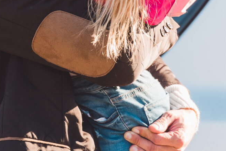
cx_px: -87
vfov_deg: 1.8
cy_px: -104
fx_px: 4893
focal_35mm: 779
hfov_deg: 2.6
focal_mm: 200
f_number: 4
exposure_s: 1/320
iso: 160
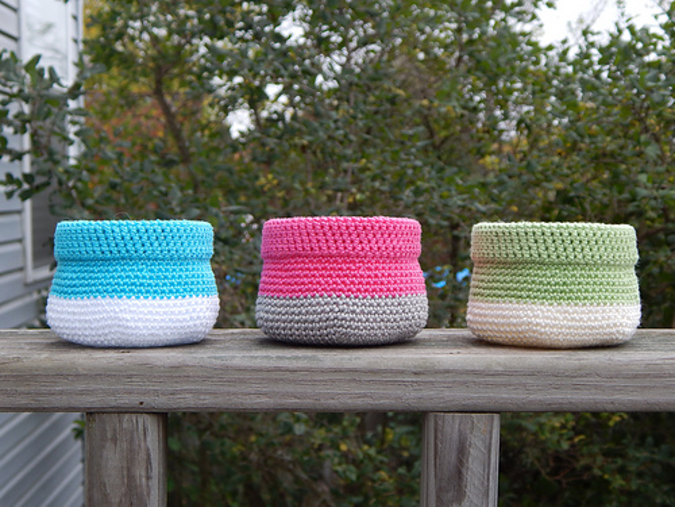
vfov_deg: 24.0
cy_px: 254
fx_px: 1189
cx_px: 338
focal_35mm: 61
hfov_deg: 31.7
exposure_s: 1/80
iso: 125
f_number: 4
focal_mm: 10.9
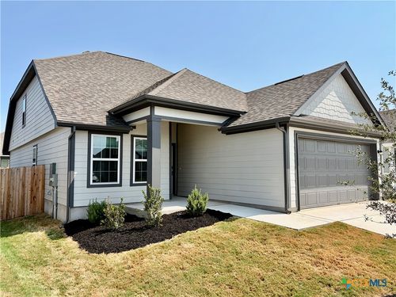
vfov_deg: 53.1
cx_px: 198
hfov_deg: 67.3
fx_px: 297
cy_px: 148
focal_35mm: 26
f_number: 1.6
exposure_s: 1/3125
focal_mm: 5.96
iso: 50
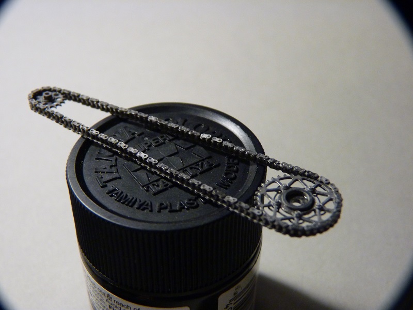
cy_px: 155
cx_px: 206
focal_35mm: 38
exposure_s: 1/13
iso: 400
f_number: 3
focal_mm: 6.8
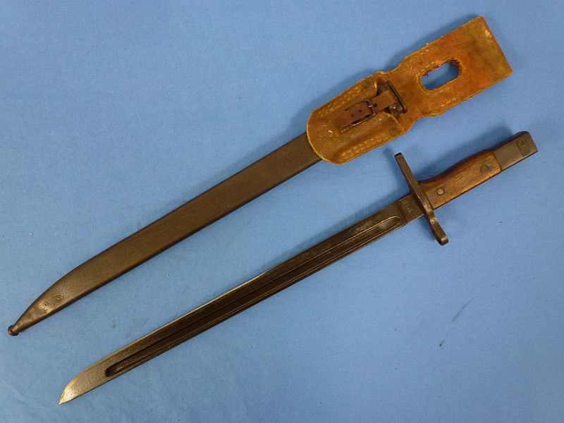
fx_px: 424
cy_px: 212
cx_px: 282
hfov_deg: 67.3
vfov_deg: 53.1
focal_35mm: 26
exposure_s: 1/60
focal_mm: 4.7
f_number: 3.4
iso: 250
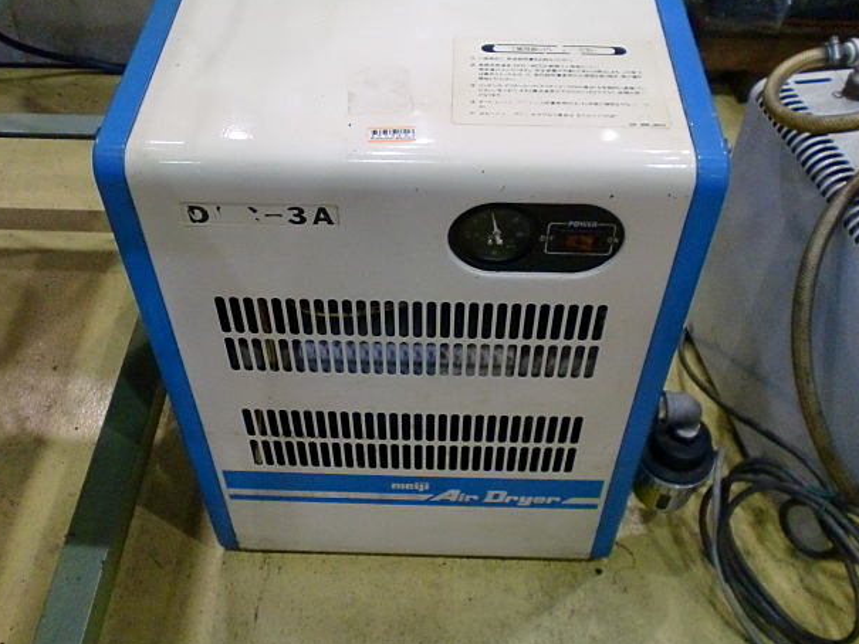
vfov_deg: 38.7
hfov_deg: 50.1
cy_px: 311
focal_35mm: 37
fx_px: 918
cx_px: 416
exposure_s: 1/60
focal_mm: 6.3
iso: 400
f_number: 3.1
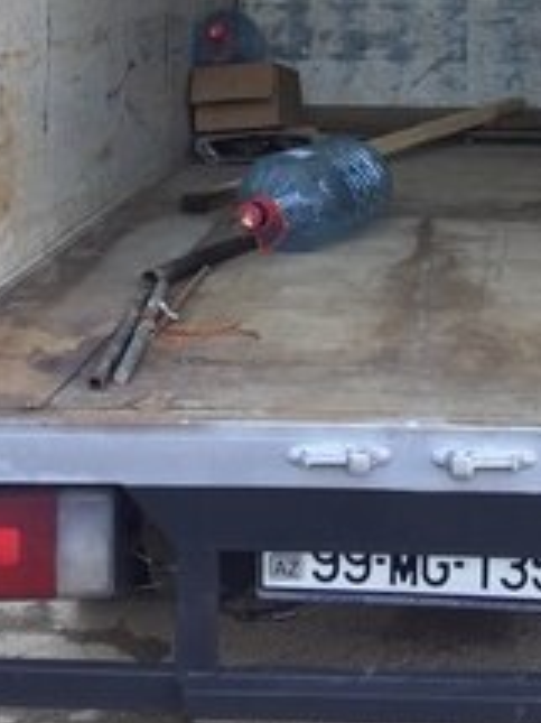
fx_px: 1398
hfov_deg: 21.6
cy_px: -40
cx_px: 437
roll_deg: +1.6
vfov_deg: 27.0
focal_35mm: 67
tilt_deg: -3.8
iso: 40
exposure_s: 1/100
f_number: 2.2
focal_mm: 4.15
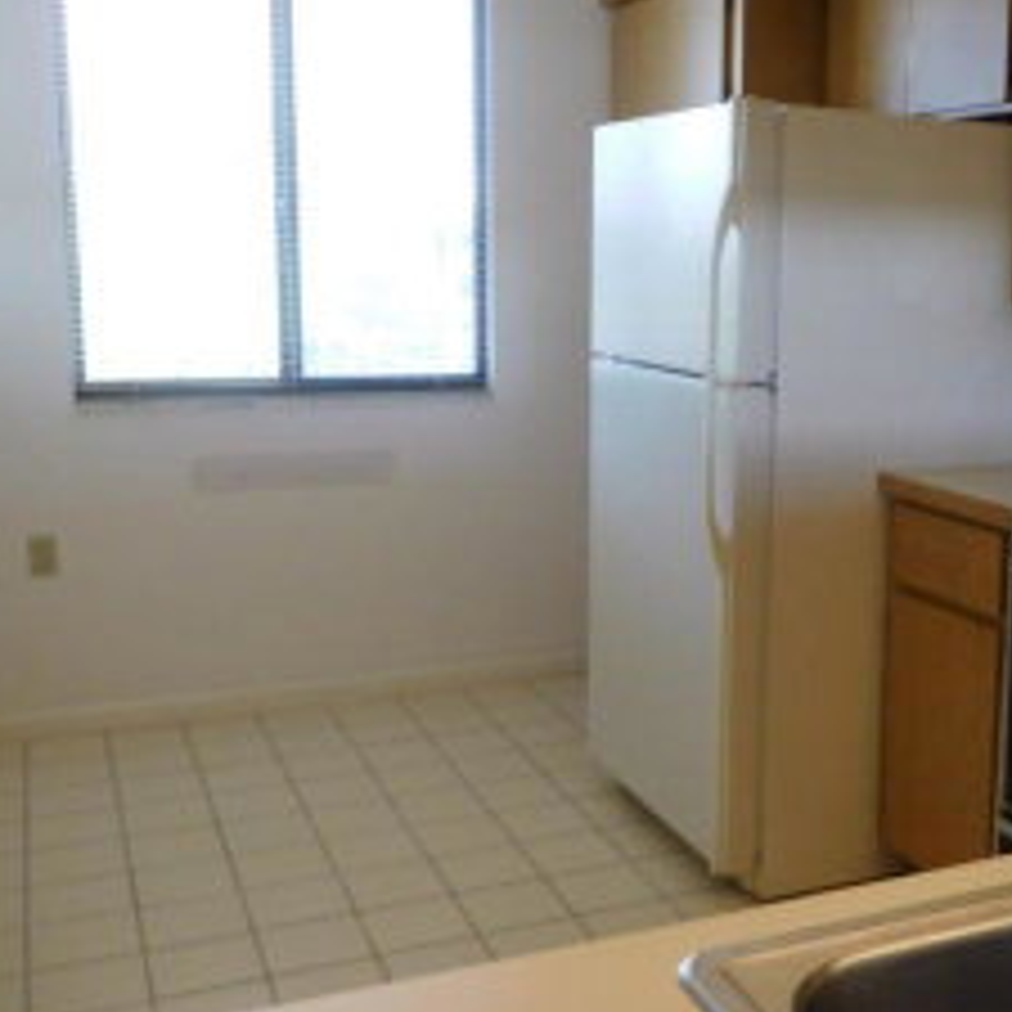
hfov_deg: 38.8
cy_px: 490
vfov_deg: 40.0
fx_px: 1389
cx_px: 776
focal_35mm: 42
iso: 125
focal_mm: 4.5
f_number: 3.4
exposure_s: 1/30
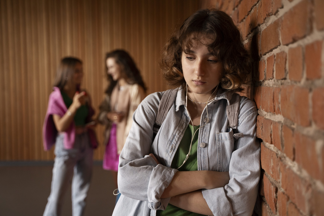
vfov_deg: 27.0
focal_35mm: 50
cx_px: 162
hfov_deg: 39.6
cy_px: 108
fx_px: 450
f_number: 2.8
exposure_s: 1/250
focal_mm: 50
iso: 2000
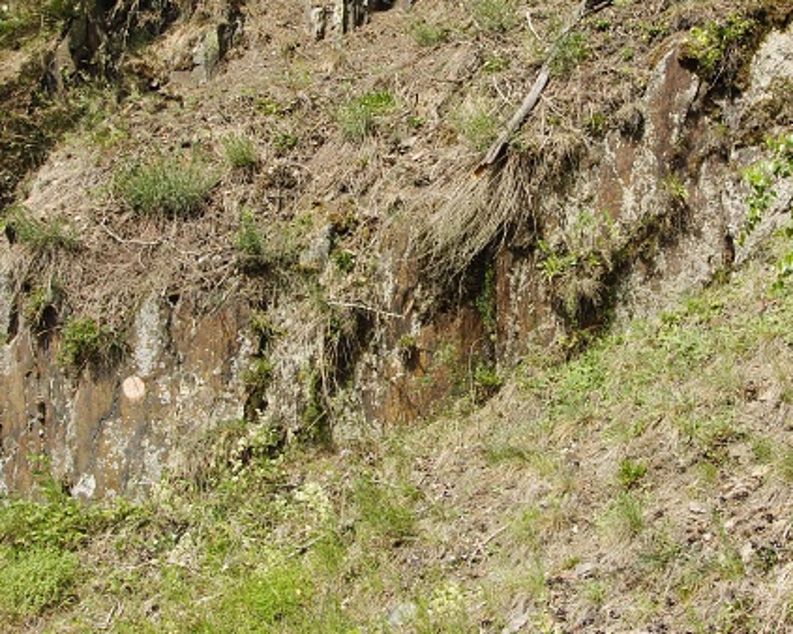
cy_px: 156
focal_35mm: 48
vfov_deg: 30.9
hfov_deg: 38.7
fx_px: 1126
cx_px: 469
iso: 100
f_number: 7.1
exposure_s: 1/100
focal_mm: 18
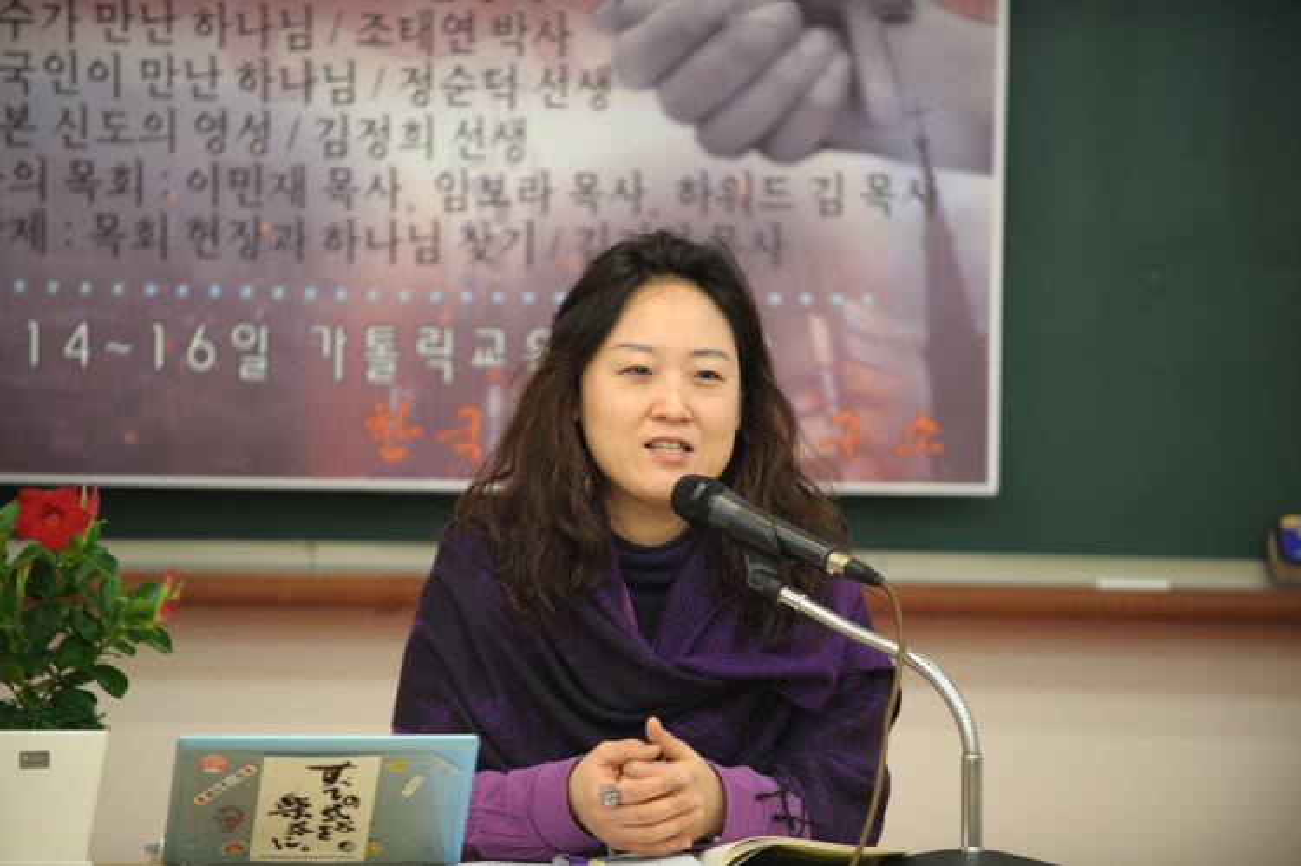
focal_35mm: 200
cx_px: 650
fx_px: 7223
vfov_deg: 6.9
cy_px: 433
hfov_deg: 10.3
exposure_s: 1/60
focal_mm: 200
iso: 400
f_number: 2.8
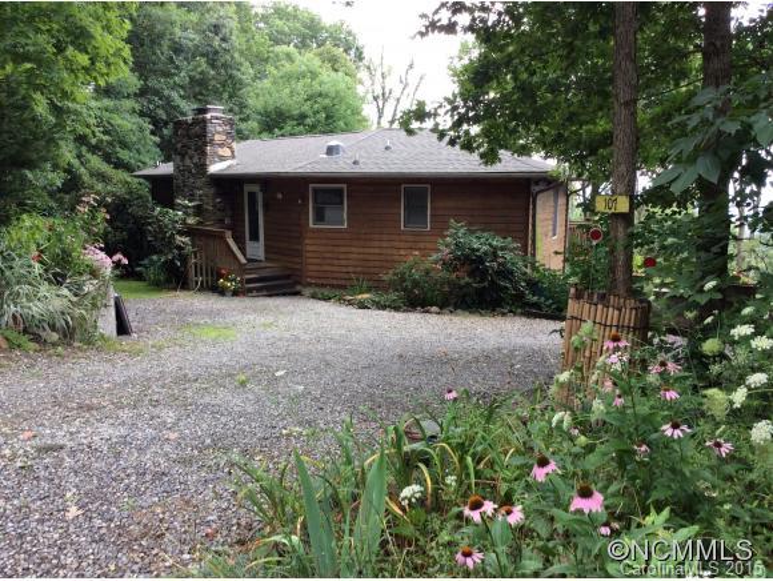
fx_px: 715
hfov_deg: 56.8
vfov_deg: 44.2
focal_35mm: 32
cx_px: 386
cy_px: 290
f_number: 2.4
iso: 32
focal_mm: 3.3
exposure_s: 1/60
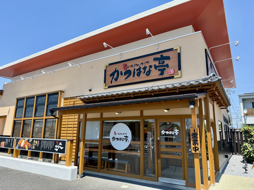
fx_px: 176
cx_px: 127
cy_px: 95
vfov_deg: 56.8
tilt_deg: +11.9
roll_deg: -1.3
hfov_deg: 71.6
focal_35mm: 24
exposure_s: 1/2801
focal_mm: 6.76
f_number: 1.78
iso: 100
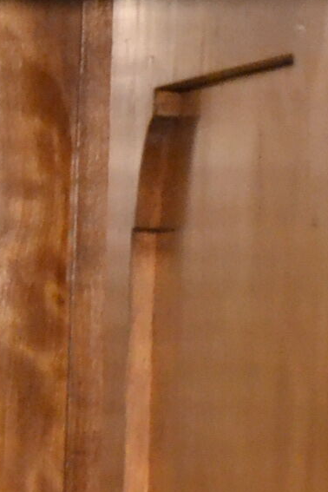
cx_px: -402
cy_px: 787
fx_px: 4374
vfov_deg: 6.3
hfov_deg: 4.2
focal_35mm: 320
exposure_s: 1/50
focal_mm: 35
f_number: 4.5
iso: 3200
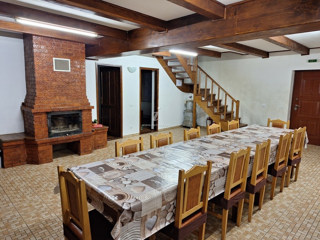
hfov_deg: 73.9
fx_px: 213
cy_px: 120
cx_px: 160
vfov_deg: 58.9
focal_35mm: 23
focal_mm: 5.54
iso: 200
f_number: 1.8
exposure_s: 1/33
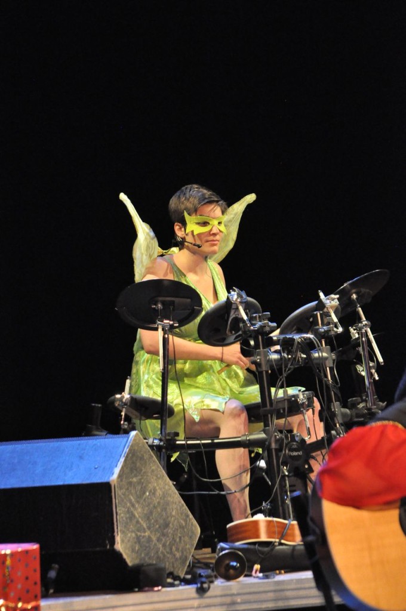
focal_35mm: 300
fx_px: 5088
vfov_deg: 6.9
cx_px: 203
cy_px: 306
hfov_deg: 4.6
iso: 3200
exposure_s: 1/80
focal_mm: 200
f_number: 6.3
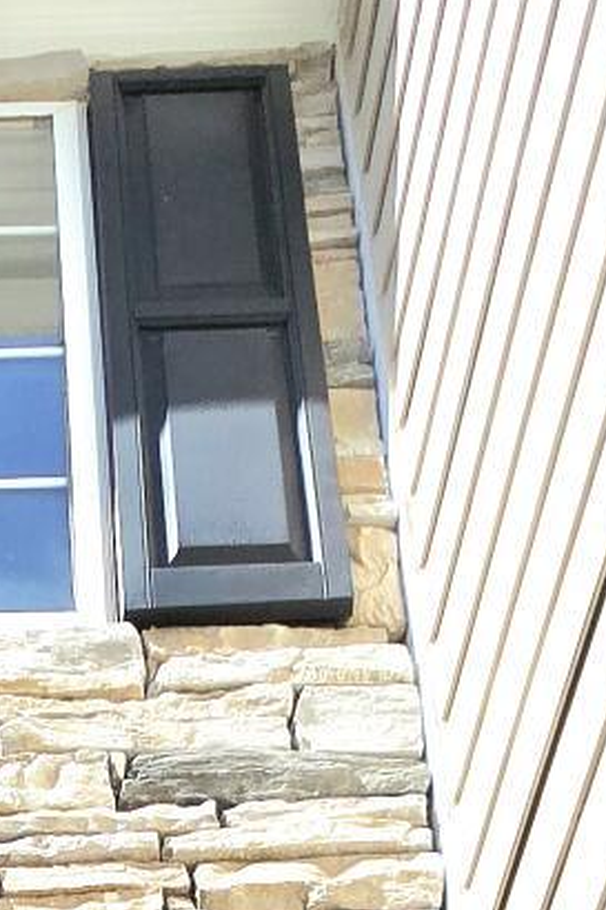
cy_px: 2137
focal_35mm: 66
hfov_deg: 19.4
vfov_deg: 15.7
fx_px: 1668
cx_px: -129
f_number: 2.2
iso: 50
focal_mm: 2.2
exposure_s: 1/1667
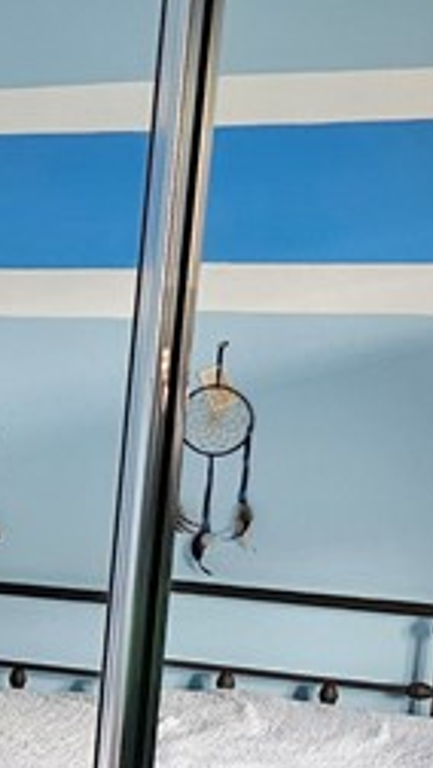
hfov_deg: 9.8
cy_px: 695
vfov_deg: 20.5
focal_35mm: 102
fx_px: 2079
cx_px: -744
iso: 1000
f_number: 1.7
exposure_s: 1/120
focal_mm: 6.3
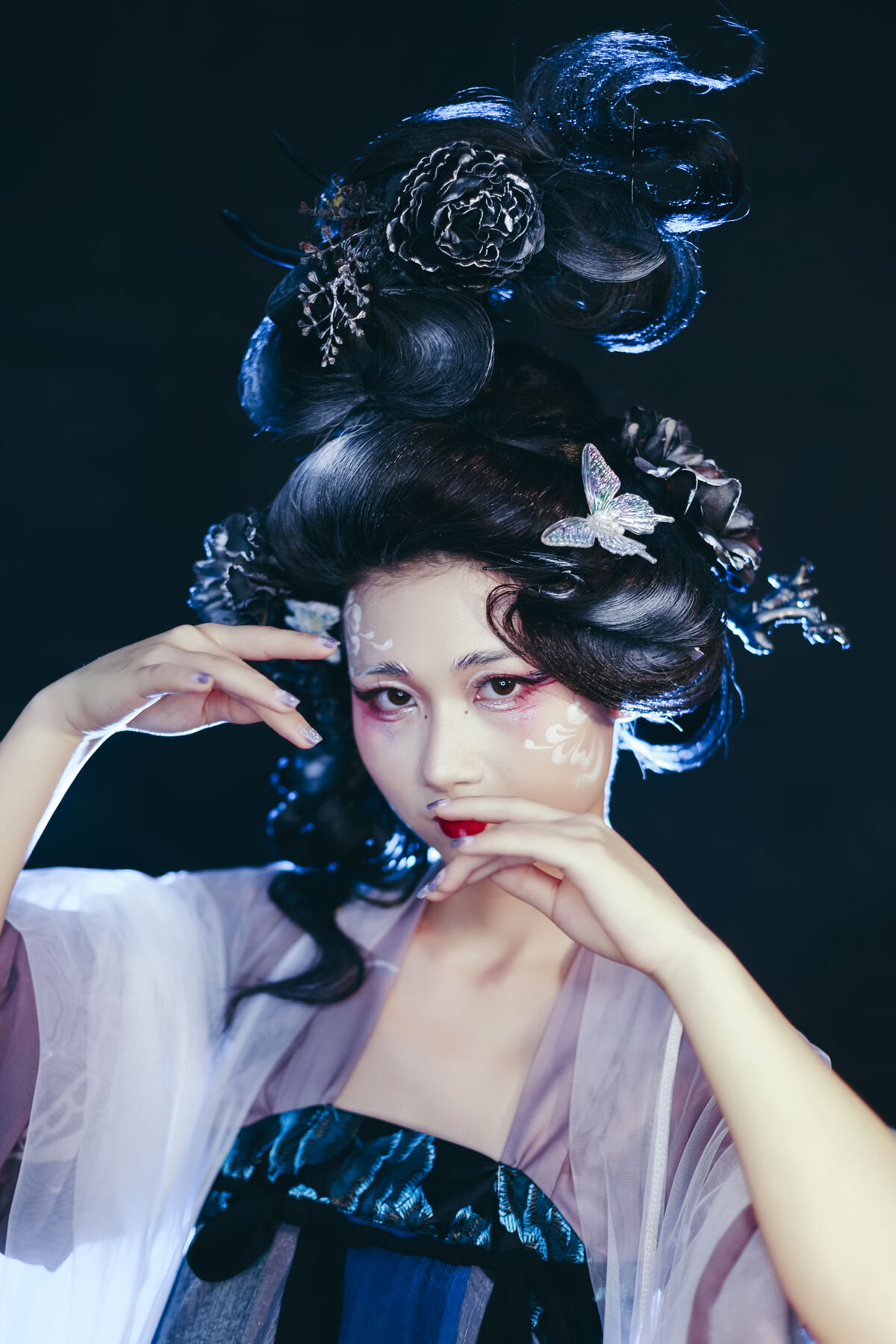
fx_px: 1829
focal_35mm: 49
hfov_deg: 27.5
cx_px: 448
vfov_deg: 40.3
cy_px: 672
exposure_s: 1/100
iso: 320
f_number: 2
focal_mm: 50
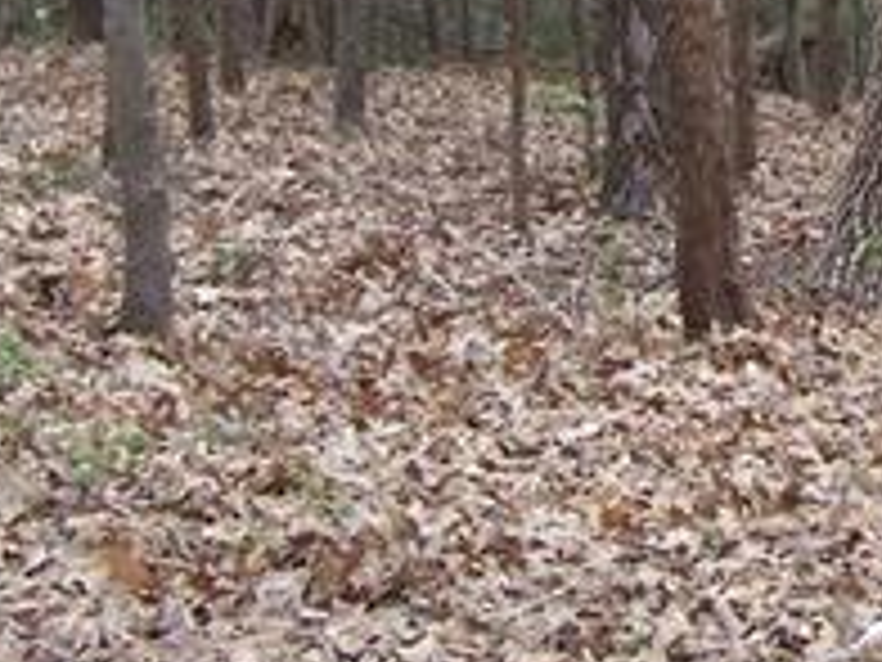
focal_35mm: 124
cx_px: 1008
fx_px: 3159
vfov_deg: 11.7
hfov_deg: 15.4
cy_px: -144
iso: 80
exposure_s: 1/125
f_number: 2.8
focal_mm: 6.3
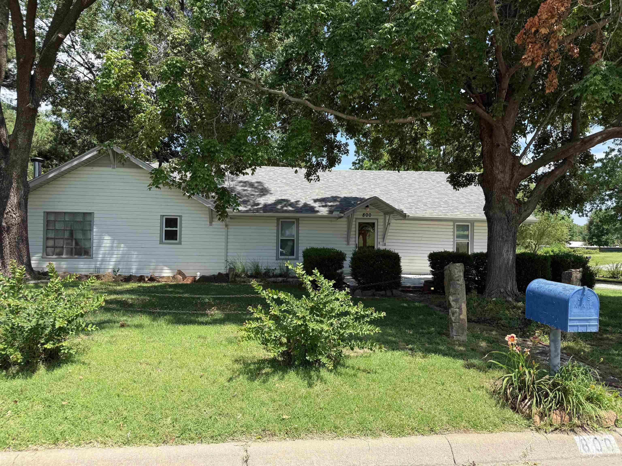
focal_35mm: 24
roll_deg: -1.0
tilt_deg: +1.7
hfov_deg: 71.6
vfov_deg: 56.8
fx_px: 431
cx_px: 311
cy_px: 233
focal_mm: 6.76
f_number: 1.78
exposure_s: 1/1618
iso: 80
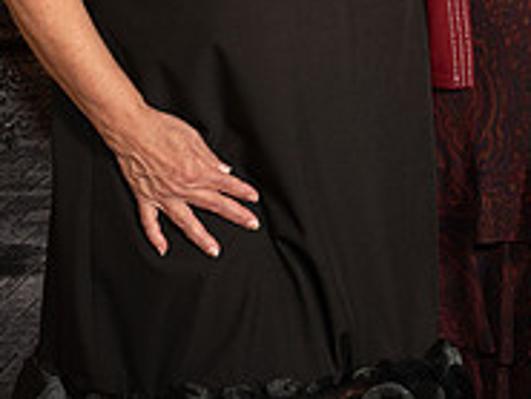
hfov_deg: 14.1
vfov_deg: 10.5
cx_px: 522
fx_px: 2118
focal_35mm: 138
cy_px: -154
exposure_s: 1/160
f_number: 2.8
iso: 1000
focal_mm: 45.7
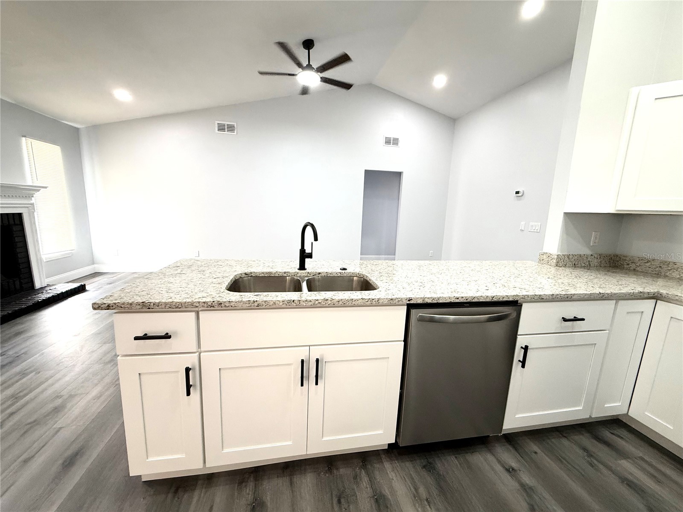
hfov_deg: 102.1
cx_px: 342
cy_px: 256
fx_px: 276
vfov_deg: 85.7
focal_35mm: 14
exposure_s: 1/120
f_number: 2.2
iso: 250
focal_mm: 2.22
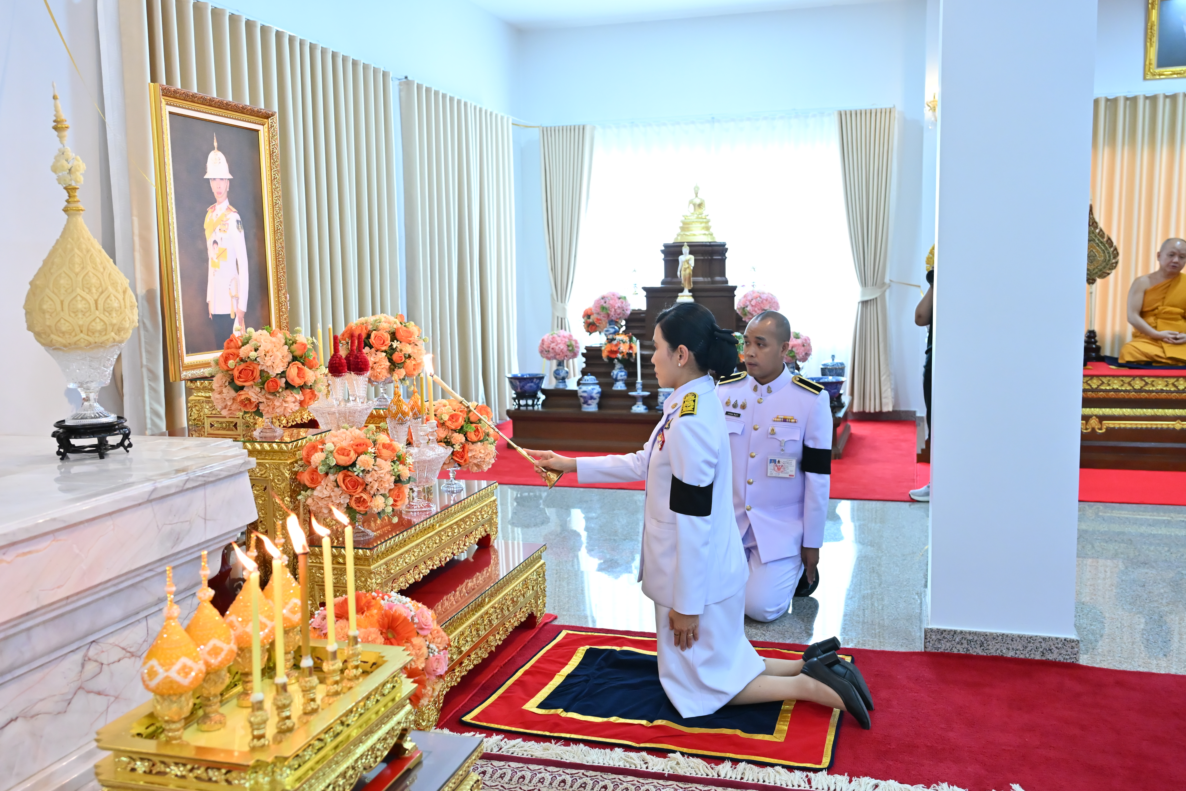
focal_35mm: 32
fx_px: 1054
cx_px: 593
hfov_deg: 58.7
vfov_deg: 41.1
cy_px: 396
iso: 4000
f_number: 4
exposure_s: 1/200
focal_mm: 32
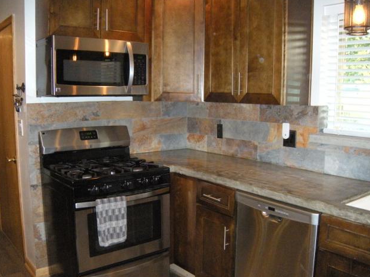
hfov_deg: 51.3
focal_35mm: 36
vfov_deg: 39.7
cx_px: 187
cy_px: 140
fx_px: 385
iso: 724
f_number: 3.8
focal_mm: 5.9
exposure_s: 1/60
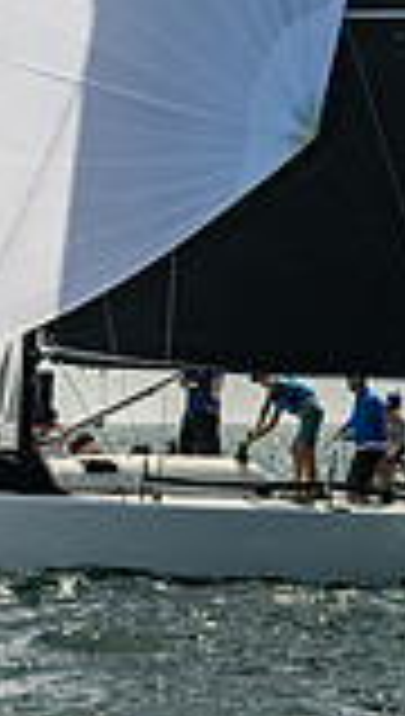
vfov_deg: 4.8
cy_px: -8
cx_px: -661
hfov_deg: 2.7
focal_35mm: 448
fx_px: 8512
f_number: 6.3
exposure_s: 1/1600
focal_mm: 92
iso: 320
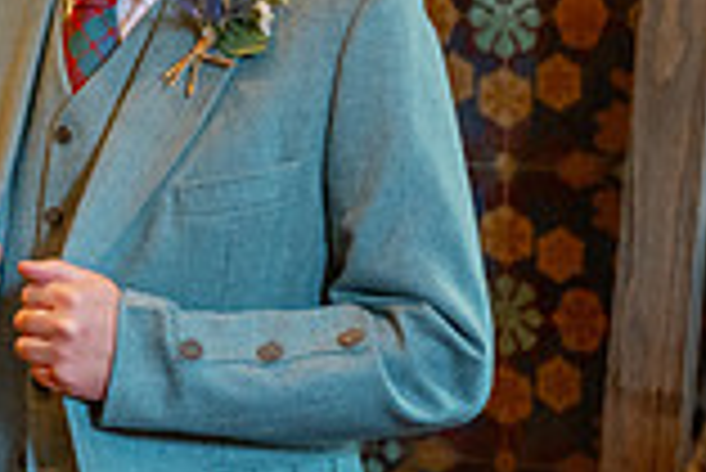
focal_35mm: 166
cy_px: 142
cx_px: -580
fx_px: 3258
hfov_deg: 11.4
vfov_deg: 8.3
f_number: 2.8
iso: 1250
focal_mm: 45
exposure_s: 1/160
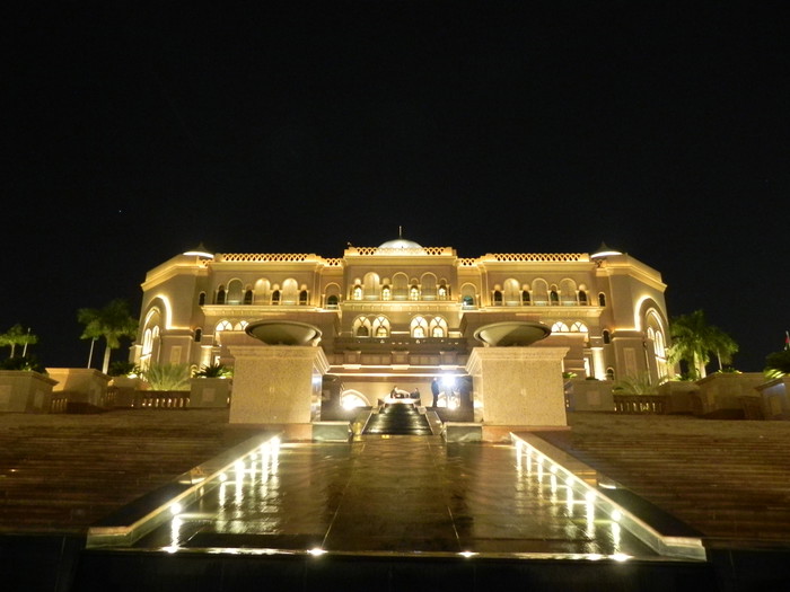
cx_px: 395
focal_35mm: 29
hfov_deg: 61.7
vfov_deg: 48.2
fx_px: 662
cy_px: 296
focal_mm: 5.2
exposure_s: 1/3.3
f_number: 2.8
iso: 800
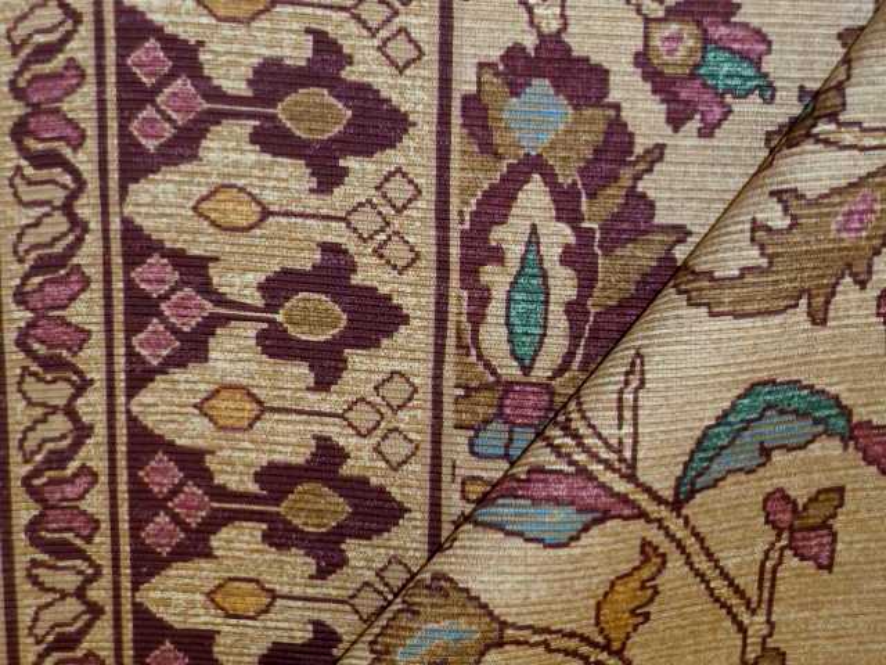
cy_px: 332
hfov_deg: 26.3
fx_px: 1894
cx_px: 443
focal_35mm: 74
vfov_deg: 19.9
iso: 200
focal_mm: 13.2
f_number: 5.2
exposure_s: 1/40
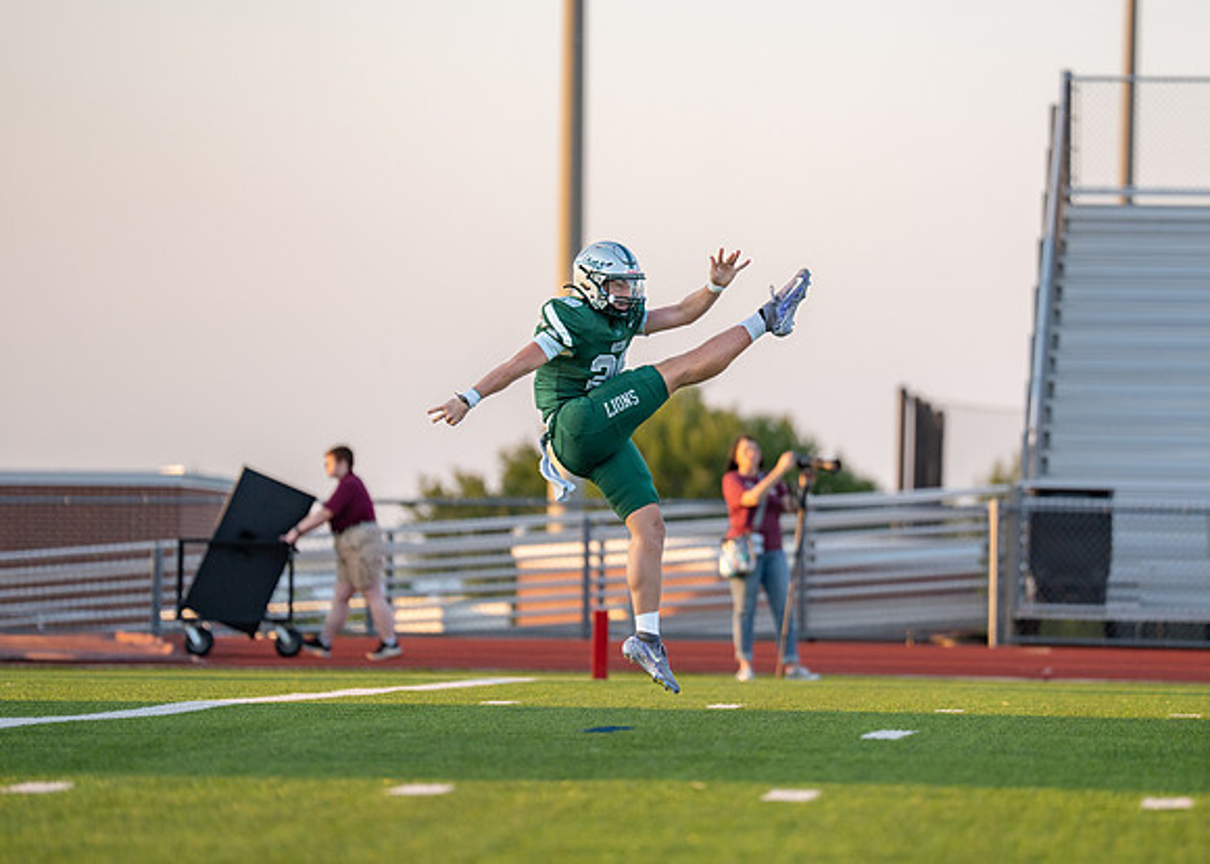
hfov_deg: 8.2
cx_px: 713
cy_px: 452
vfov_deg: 5.9
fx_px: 8394
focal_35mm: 244
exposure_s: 1/1250
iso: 320
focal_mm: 200
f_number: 2.8
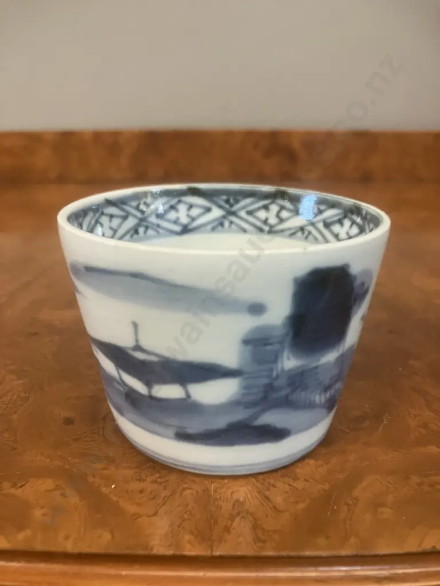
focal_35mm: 28
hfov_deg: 49.7
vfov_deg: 63.4
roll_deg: -0.3
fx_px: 475
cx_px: 220
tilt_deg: -21.3
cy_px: 293
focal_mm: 3.99
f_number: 1.8
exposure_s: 1/50
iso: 250
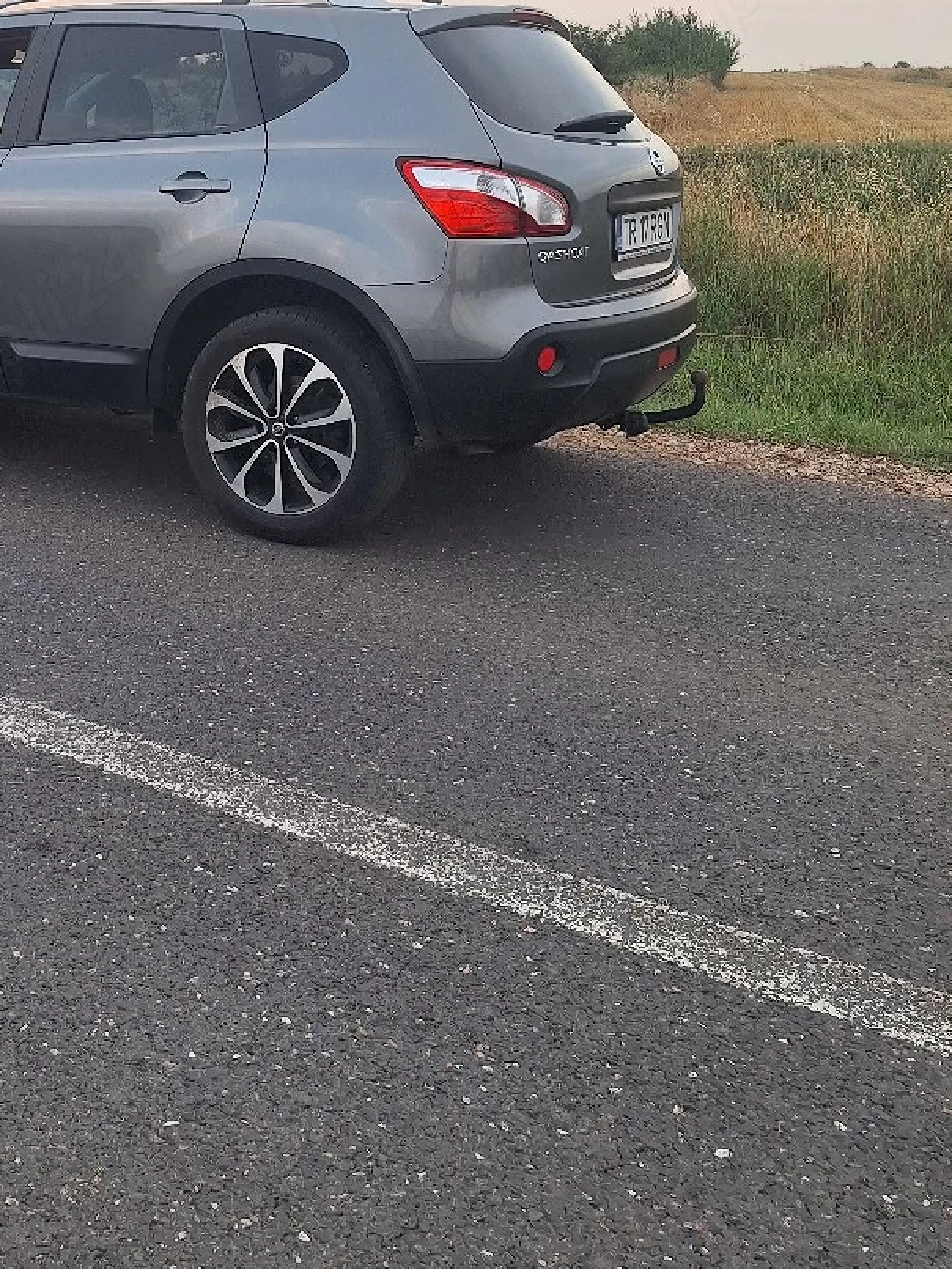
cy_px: 367
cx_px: 167
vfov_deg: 47.7
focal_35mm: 38
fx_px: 1394
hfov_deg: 36.2
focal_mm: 5.54
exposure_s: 1/130
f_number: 1.8
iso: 40
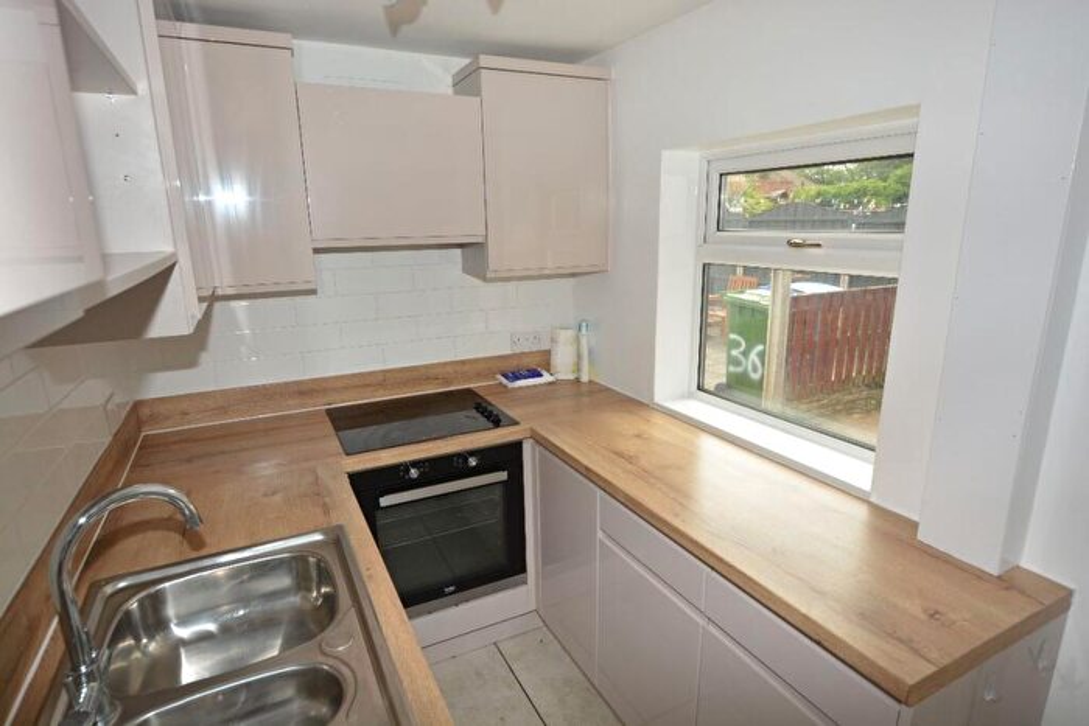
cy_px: 363
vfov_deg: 63.2
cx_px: 544
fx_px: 590
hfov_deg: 85.4
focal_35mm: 20
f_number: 5
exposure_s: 1/100
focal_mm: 13
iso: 200
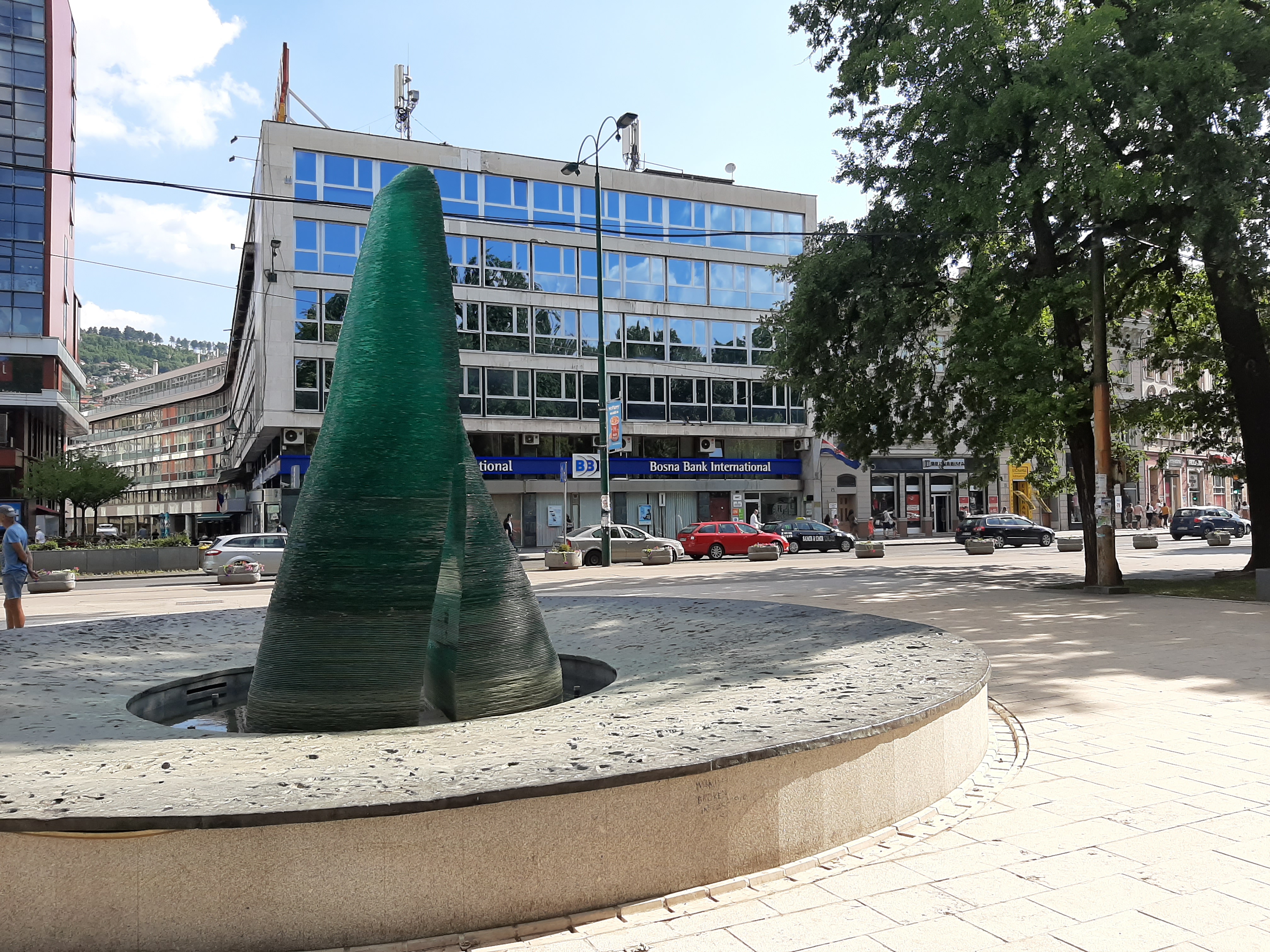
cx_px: 635
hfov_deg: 67.3
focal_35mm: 26
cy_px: 476
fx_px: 954
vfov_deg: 53.1
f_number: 1.7
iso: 40
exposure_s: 1/1590
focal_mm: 3.93
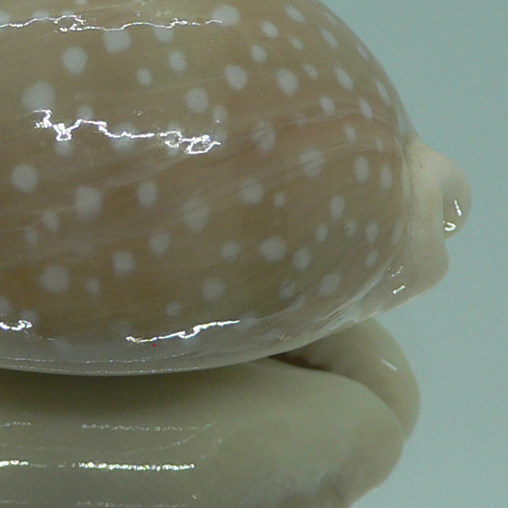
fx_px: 1527
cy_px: 234
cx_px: 70
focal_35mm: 92
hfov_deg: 18.6
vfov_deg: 18.9
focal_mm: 4.6
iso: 80
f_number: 2.8
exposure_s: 1/60
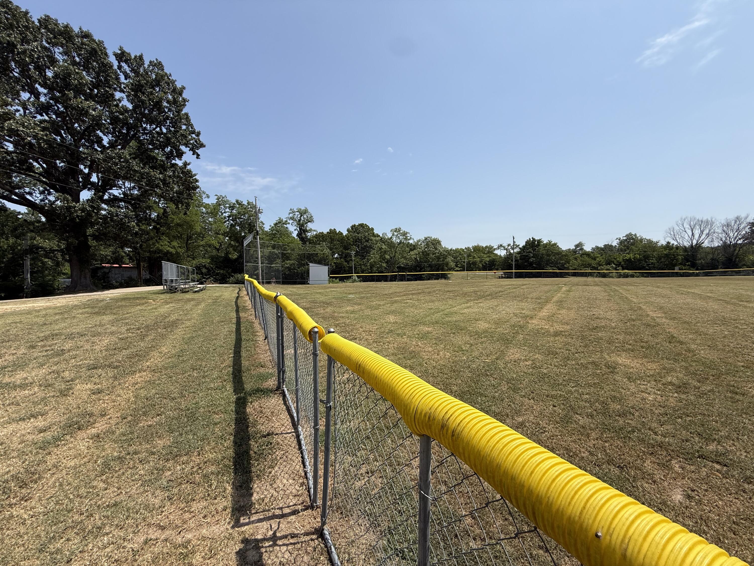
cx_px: 377
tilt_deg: -1.4
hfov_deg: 102.1
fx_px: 305
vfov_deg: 85.7
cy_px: 283
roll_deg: +0.3
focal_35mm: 14
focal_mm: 2.22
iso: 50
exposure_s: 1/2410
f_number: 2.2
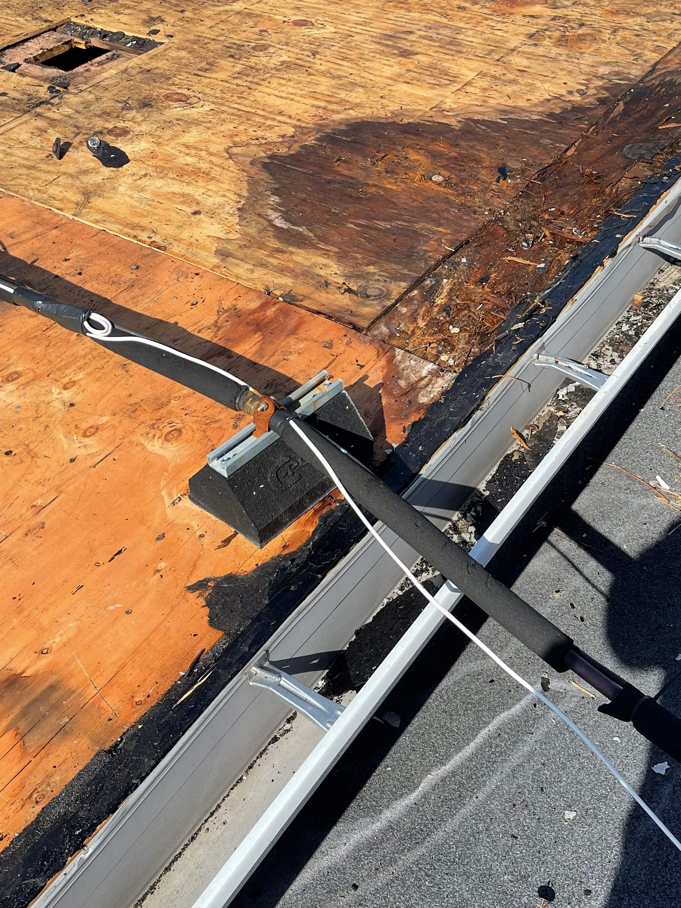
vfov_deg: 45.3
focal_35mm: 41
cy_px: 329
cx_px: 411
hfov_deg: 35.0
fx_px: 1075
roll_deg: +8.5
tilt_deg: -33.3
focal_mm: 5.1
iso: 32
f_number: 1.6
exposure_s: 1/2857
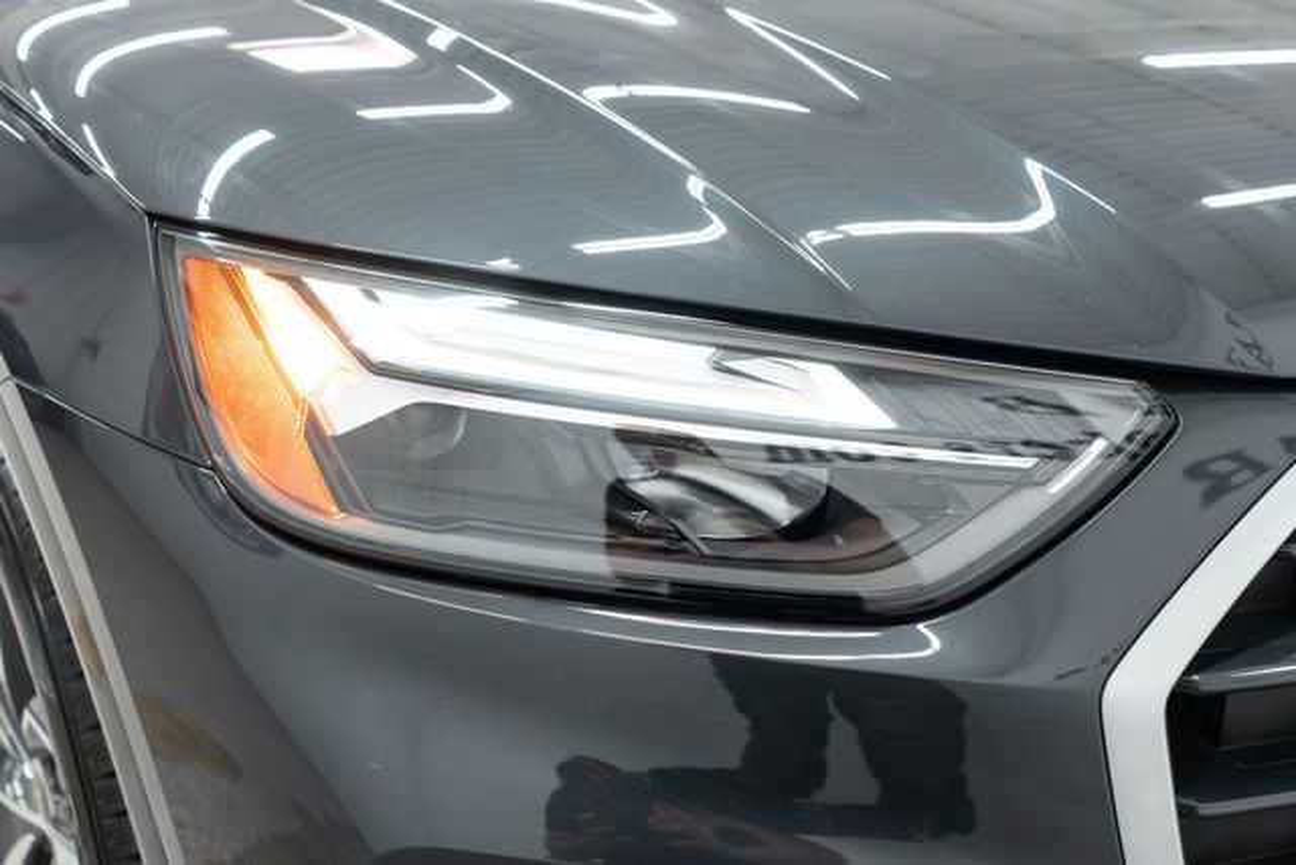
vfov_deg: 31.9
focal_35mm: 42
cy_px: 432
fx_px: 1512
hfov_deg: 46.4
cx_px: 648
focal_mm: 28
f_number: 3.2
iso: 400
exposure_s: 1/40
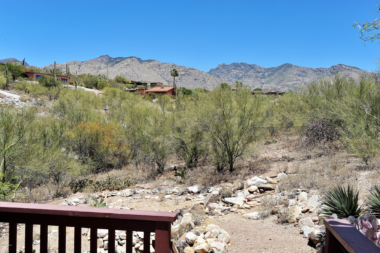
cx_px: 190
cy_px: 126
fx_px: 338
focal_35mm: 32
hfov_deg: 58.7
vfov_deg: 41.1
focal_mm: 32
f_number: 13
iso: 320
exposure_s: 1/320
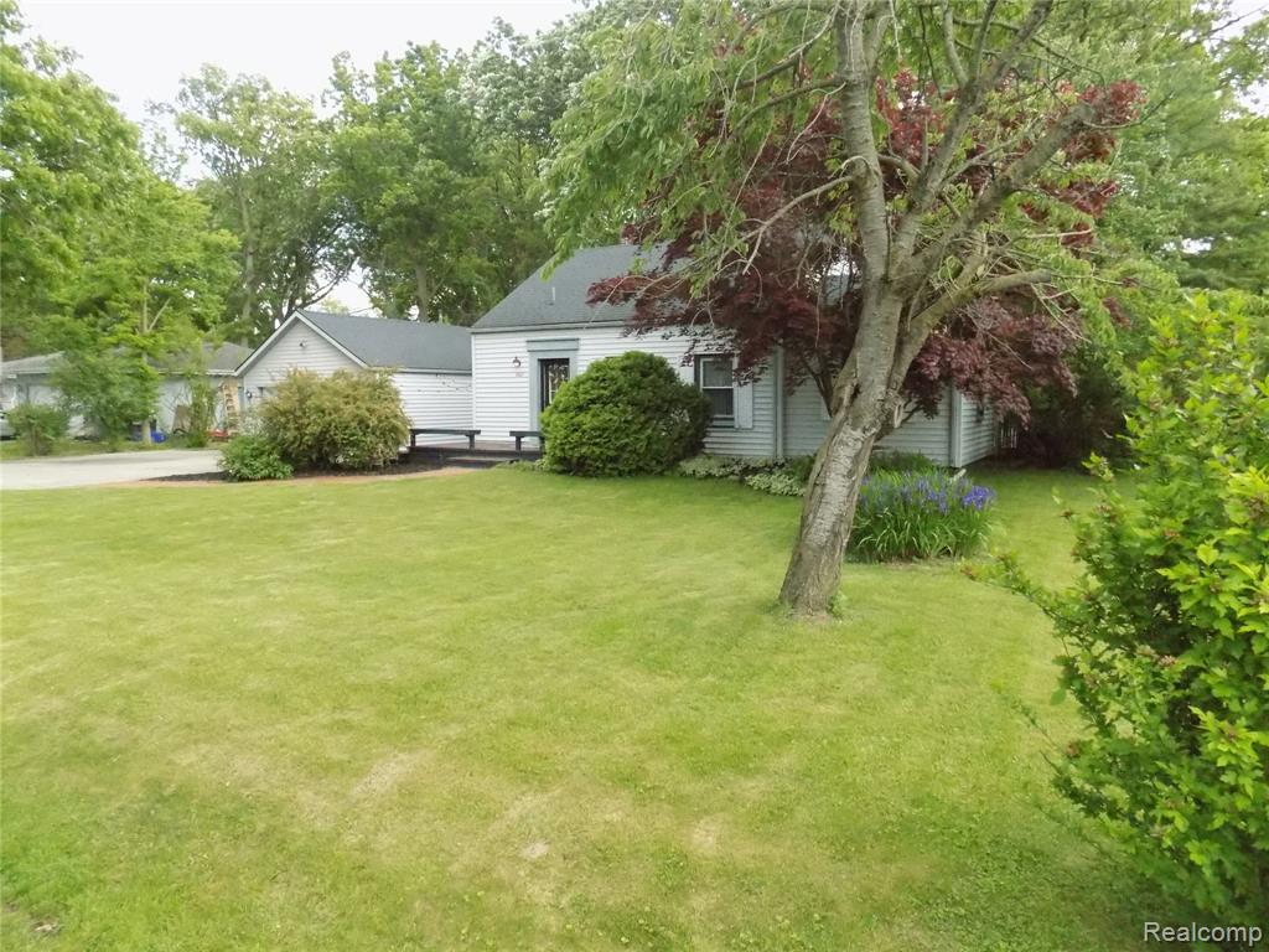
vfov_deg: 58.9
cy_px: 476
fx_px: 843
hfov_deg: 73.9
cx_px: 634
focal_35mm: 23
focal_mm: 4
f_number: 9.9
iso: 800
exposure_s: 1/160
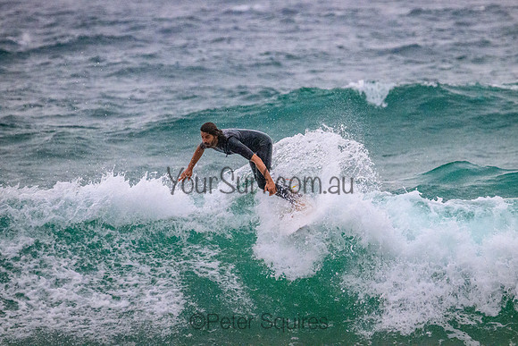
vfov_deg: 2.0
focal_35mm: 676
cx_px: 292
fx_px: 9730
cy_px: 151
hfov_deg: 3.0
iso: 8000
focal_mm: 600
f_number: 11
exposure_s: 1/2000
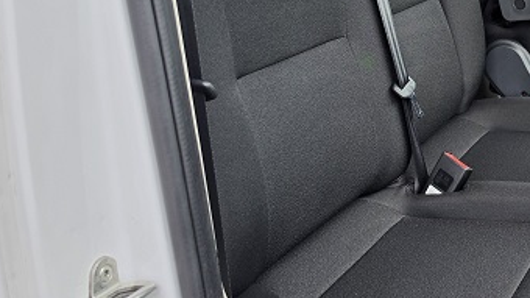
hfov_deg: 33.8
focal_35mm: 59
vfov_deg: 20.1
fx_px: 829
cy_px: 44
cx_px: 466
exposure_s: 1/2027
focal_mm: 6.5
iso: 64
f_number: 1.4
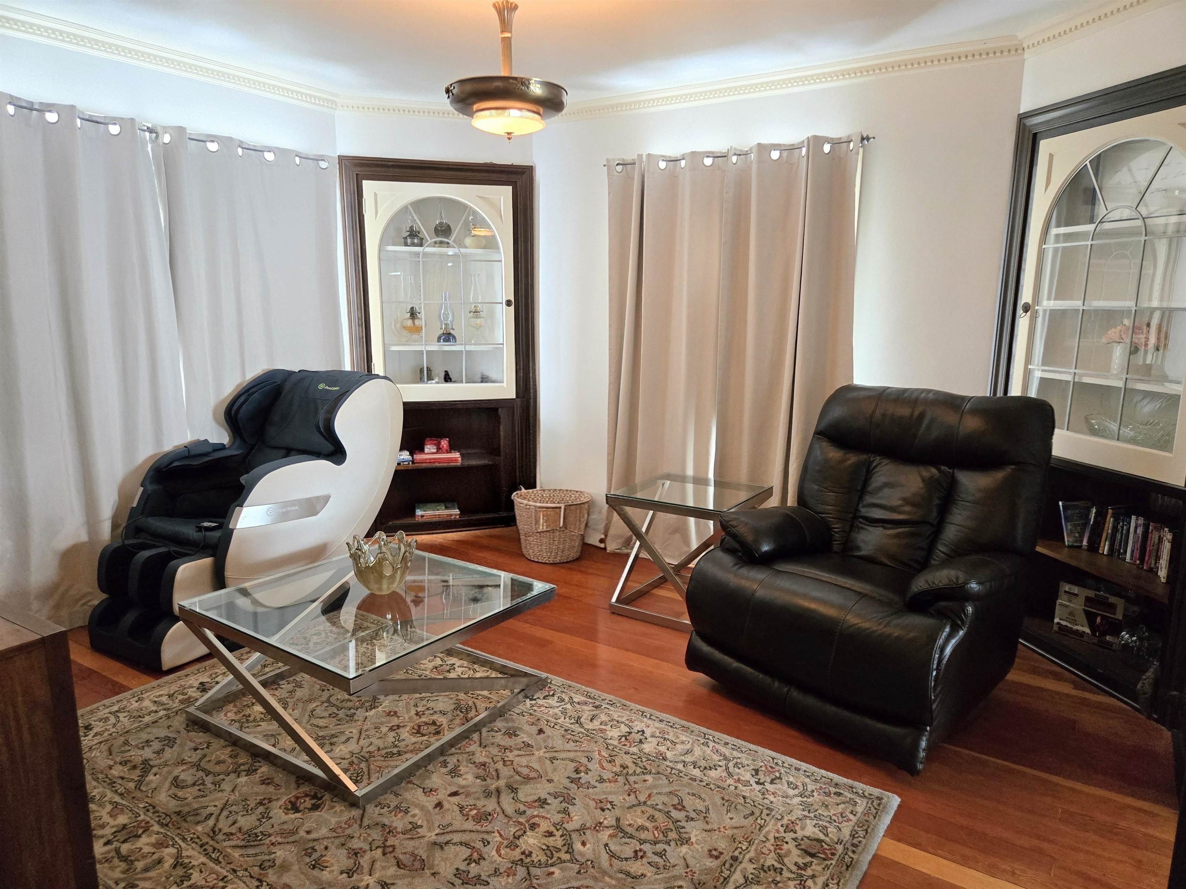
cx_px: 593
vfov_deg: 58.9
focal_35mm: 23
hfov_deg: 73.9
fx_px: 788
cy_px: 444
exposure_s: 1/120
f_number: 1.8
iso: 800
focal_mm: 5.4
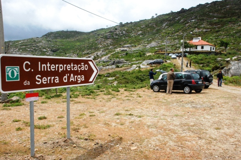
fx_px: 221
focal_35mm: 33
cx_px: 120
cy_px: 80
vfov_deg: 39.9
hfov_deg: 57.2
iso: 1600
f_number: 13
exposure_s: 1/640
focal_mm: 22
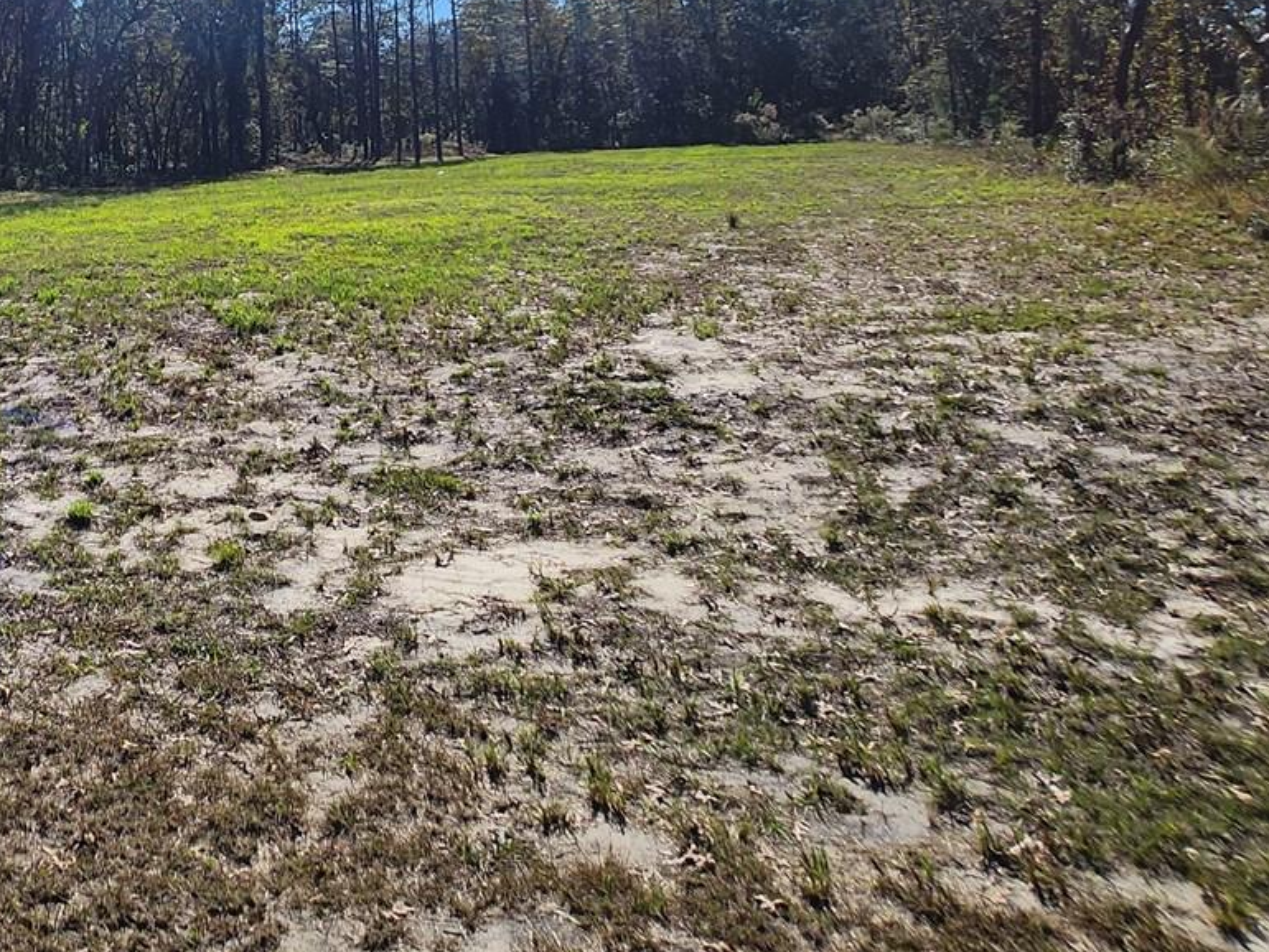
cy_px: 72
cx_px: 145
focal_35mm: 27
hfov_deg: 57.0
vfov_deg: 45.8
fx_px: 990
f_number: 2.2
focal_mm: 1.7
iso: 32
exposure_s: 1/2287
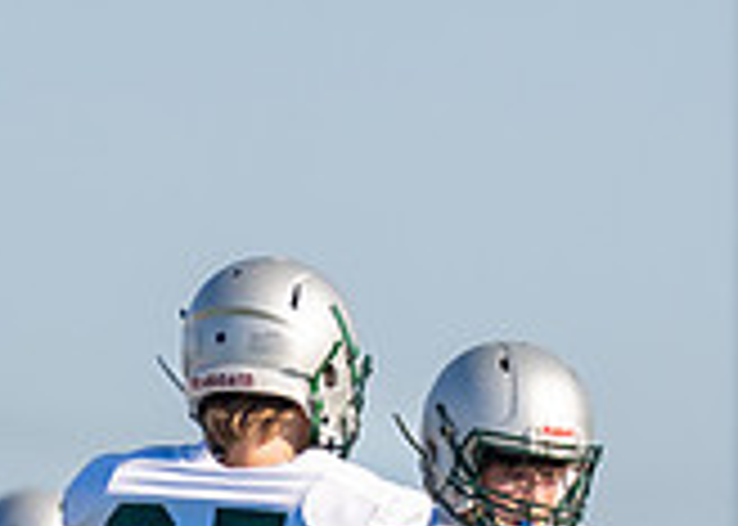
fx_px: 22145
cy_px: 885
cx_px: 284
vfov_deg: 1.4
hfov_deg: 1.9
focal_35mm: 1057
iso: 200
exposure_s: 1/5000
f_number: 2.8
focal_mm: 200
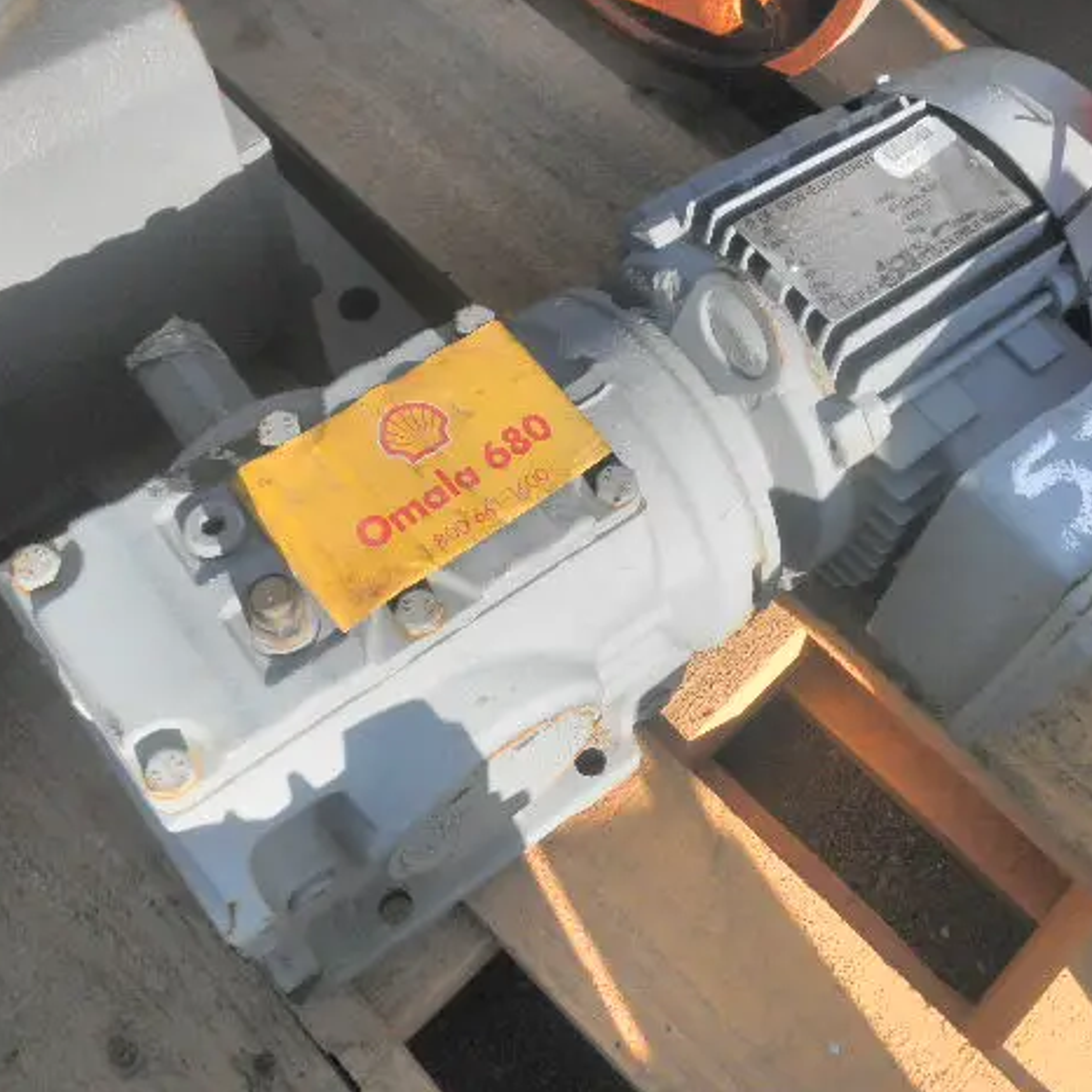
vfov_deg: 48.4
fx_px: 1213
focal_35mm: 34
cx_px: 705
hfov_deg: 47.8
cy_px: 534
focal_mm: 5
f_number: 8.5
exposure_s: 1/80
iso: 64
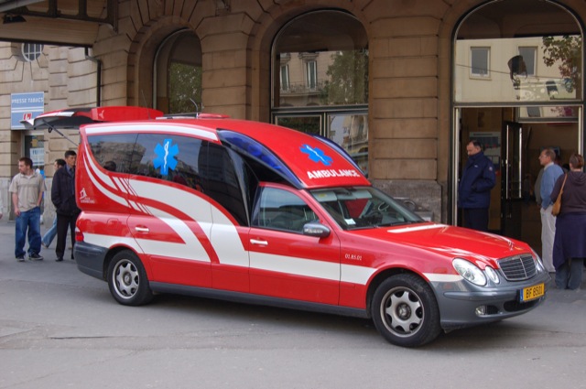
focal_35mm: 57
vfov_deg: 23.7
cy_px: 194
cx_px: 293
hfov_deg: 35.1
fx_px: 927
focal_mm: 38
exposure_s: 1/200
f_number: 7.1
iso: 400
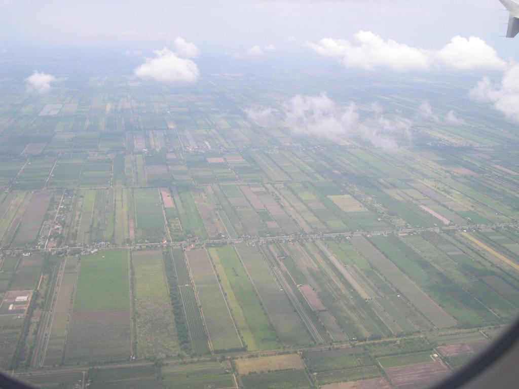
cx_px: 260
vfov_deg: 37.7
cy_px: 194
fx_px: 570
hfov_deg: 49.0
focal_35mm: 38
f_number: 7.6
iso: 100
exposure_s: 1/142
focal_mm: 8
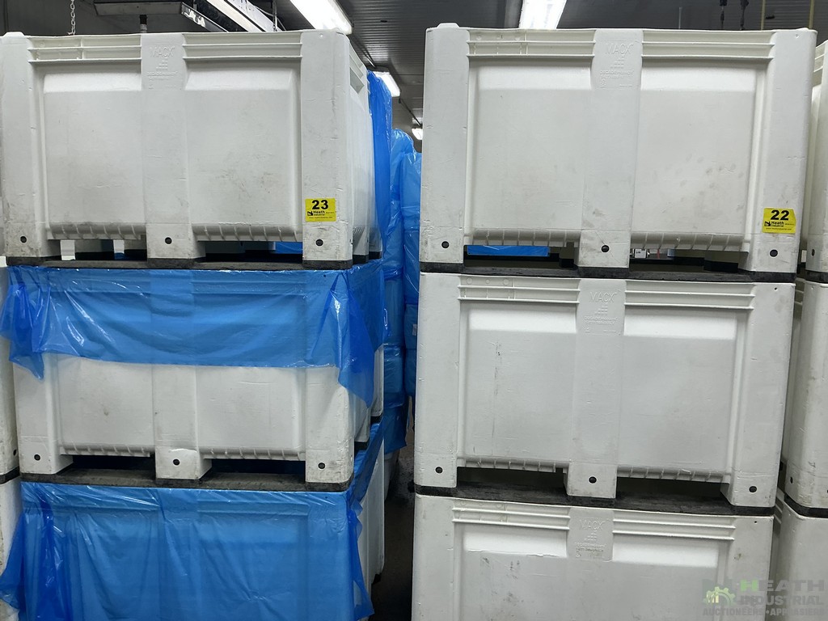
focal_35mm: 28
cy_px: 310
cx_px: 414
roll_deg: -1.2
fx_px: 670
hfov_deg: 63.4
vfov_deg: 49.7
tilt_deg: -7.9
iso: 64
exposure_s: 1/120
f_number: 1.8
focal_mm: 3
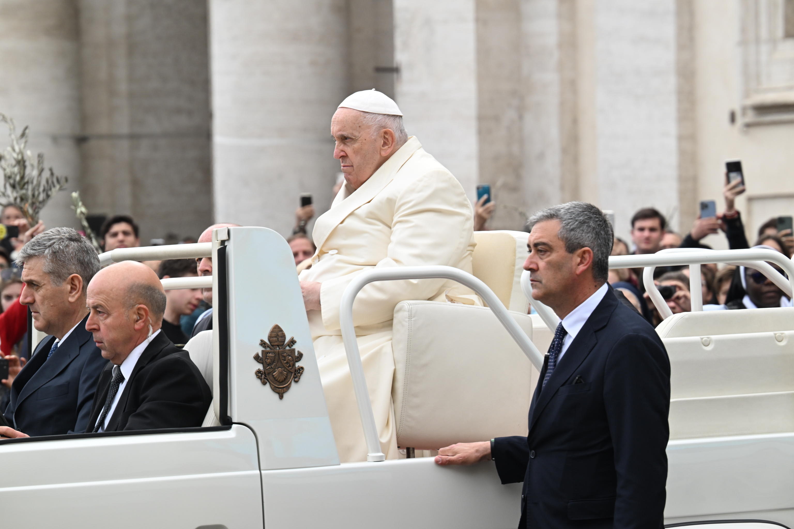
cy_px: 264
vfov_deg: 6.9
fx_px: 4411
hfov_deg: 10.3
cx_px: 397
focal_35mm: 200
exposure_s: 1/800
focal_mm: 200
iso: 900
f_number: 8
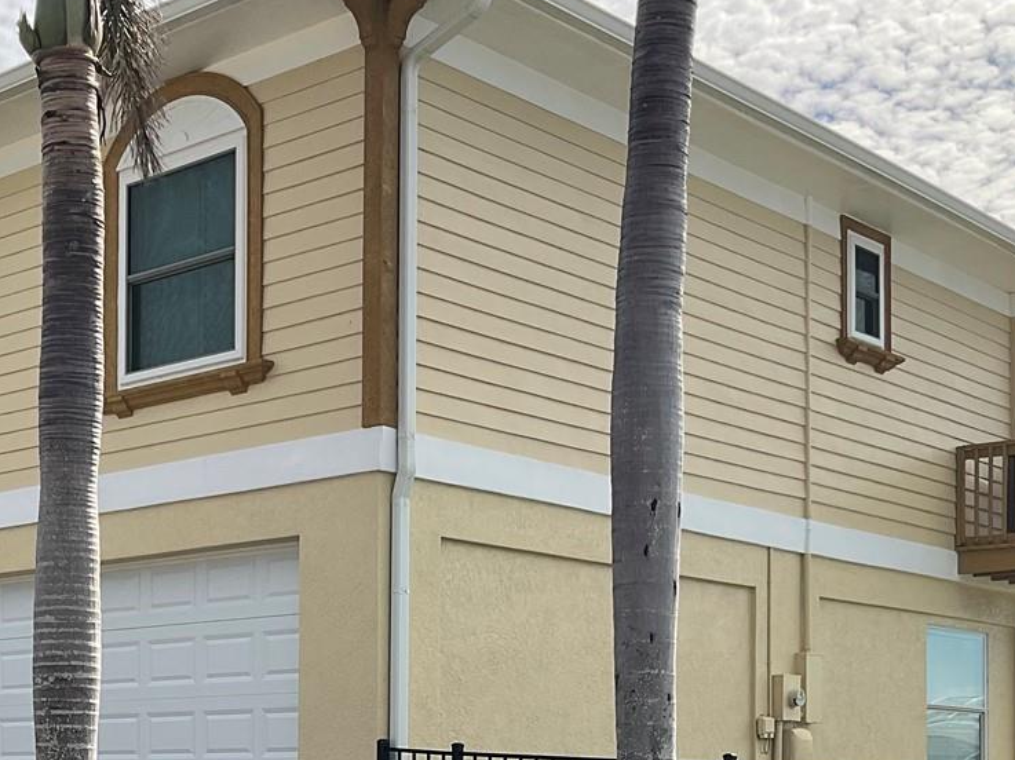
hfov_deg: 30.3
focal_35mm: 63
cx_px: 284
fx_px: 1846
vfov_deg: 22.4
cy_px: 760
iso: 16
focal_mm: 3
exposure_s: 1/2427
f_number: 1.8
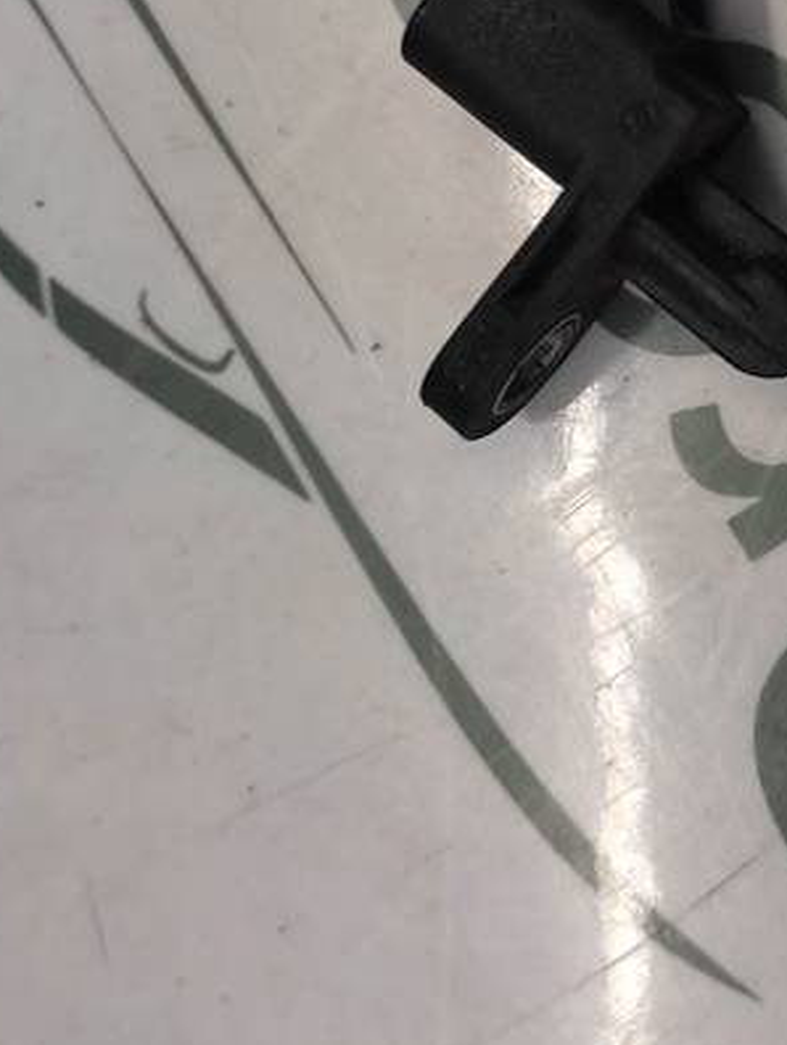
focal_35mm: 72
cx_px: 584
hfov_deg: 20.3
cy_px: 251
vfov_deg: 26.6
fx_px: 2178
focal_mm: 4.74
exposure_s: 1/33
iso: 126
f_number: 1.79
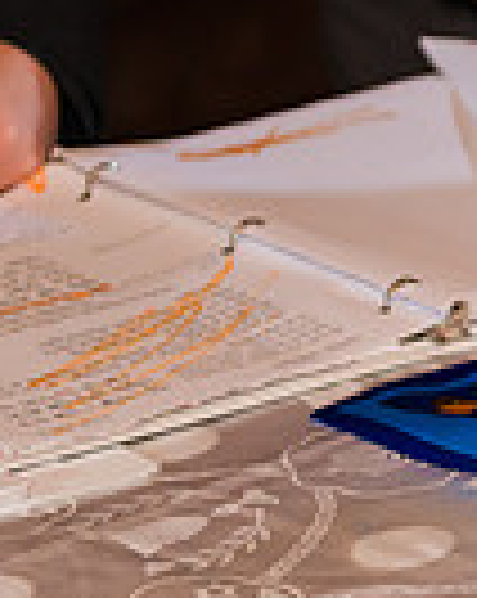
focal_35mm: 295
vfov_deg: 6.6
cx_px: 1045
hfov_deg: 5.1
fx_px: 5218
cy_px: 274
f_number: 4
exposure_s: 1/200
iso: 1250
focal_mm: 70
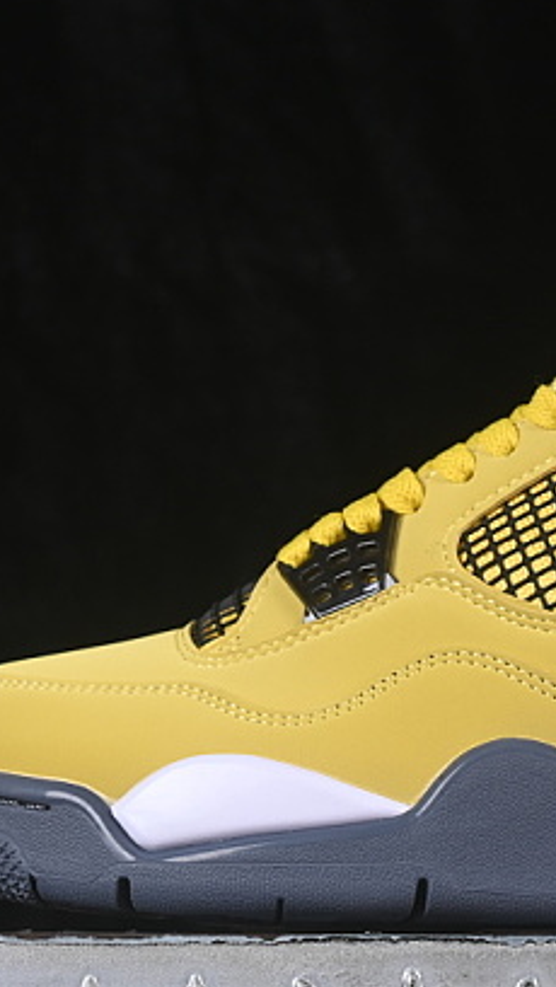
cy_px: 531
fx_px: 4030
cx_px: 563
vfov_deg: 14.0
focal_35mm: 154
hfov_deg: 7.9
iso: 160
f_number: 8
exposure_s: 1/80
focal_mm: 50
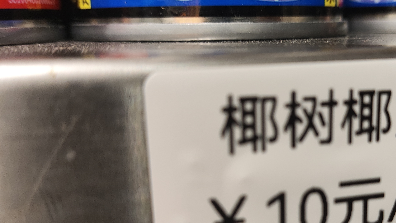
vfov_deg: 26.4
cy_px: 151
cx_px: 283
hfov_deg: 44.4
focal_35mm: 45
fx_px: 473
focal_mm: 4.68
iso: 574
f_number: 1.8
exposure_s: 1/33.3
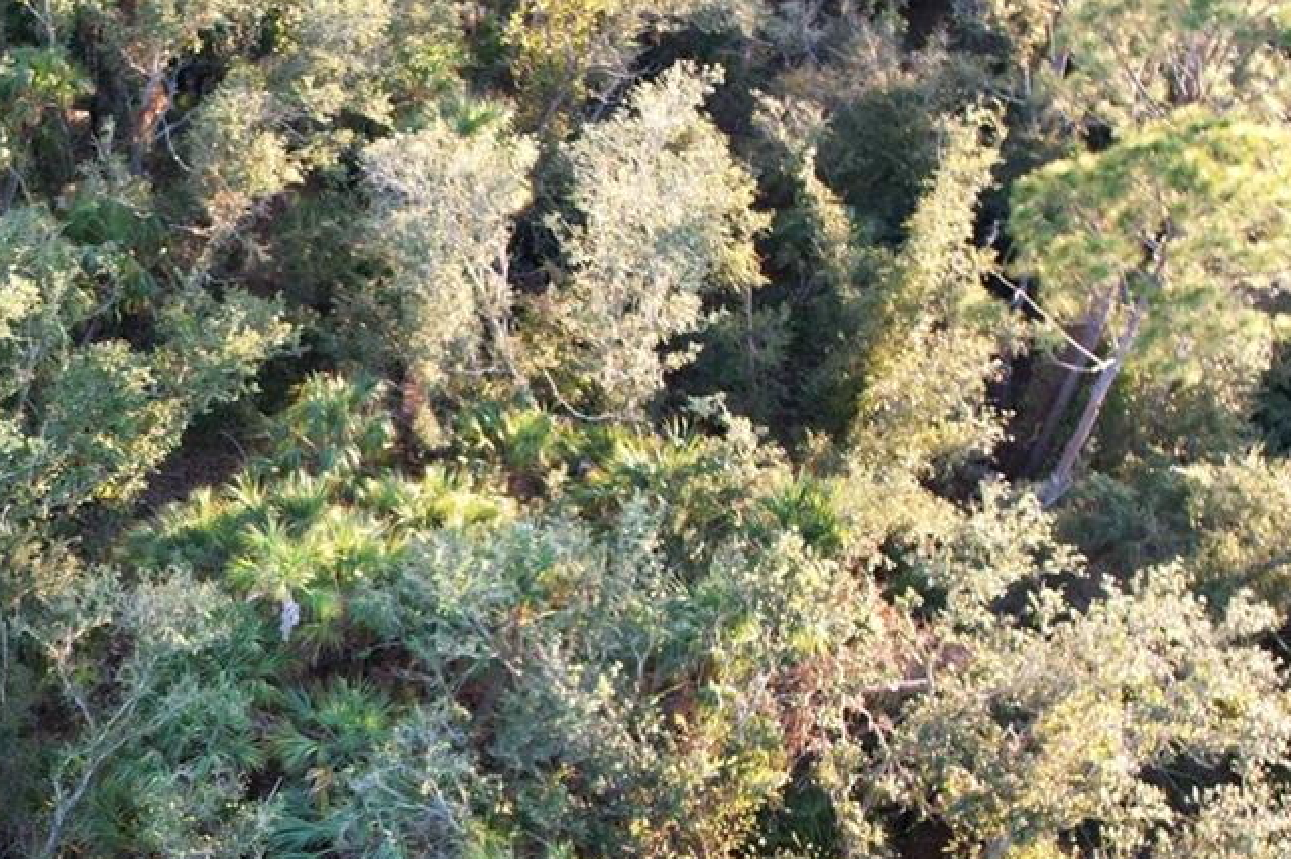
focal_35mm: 55
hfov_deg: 32.7
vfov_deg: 24.3
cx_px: -54
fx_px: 1971
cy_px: 637
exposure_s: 1/100
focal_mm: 8.38
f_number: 2.8
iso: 100
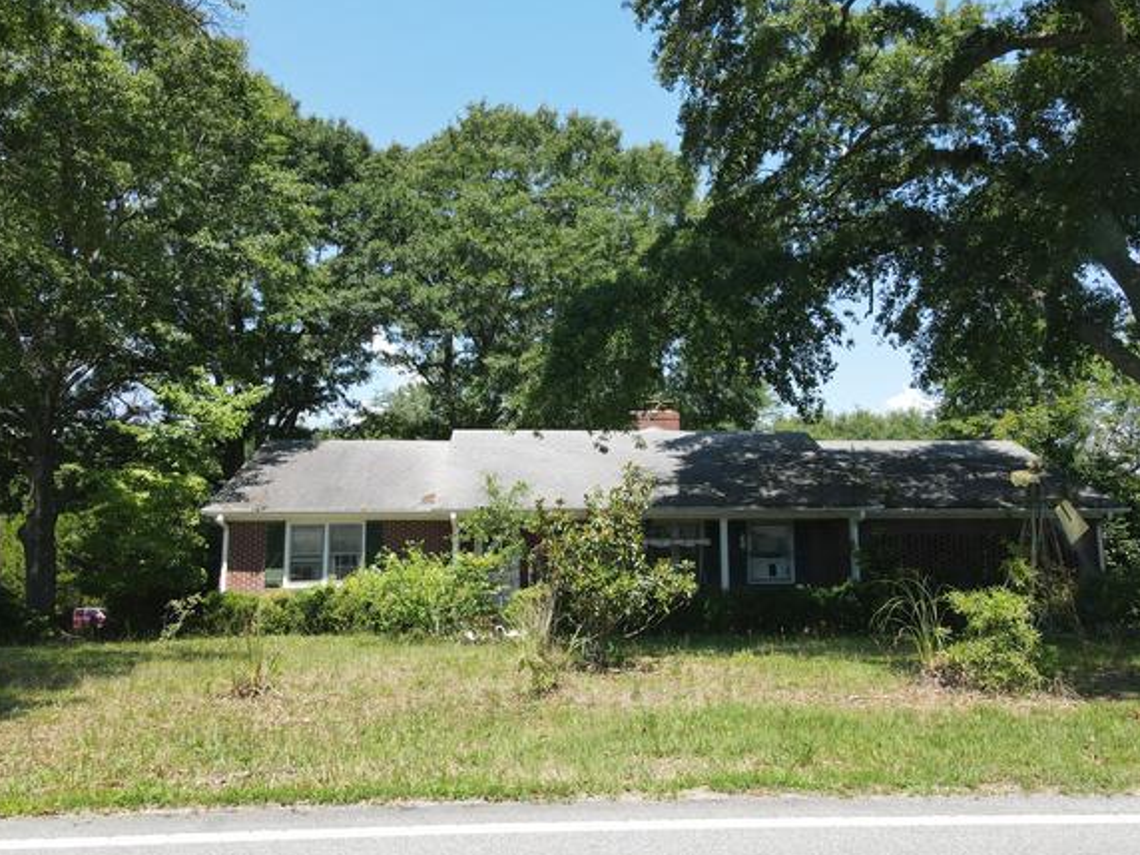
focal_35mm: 28
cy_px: 395
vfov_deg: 49.7
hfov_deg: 63.4
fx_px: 922
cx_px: 579
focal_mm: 4.5
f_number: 2.8
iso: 100
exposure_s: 1/200
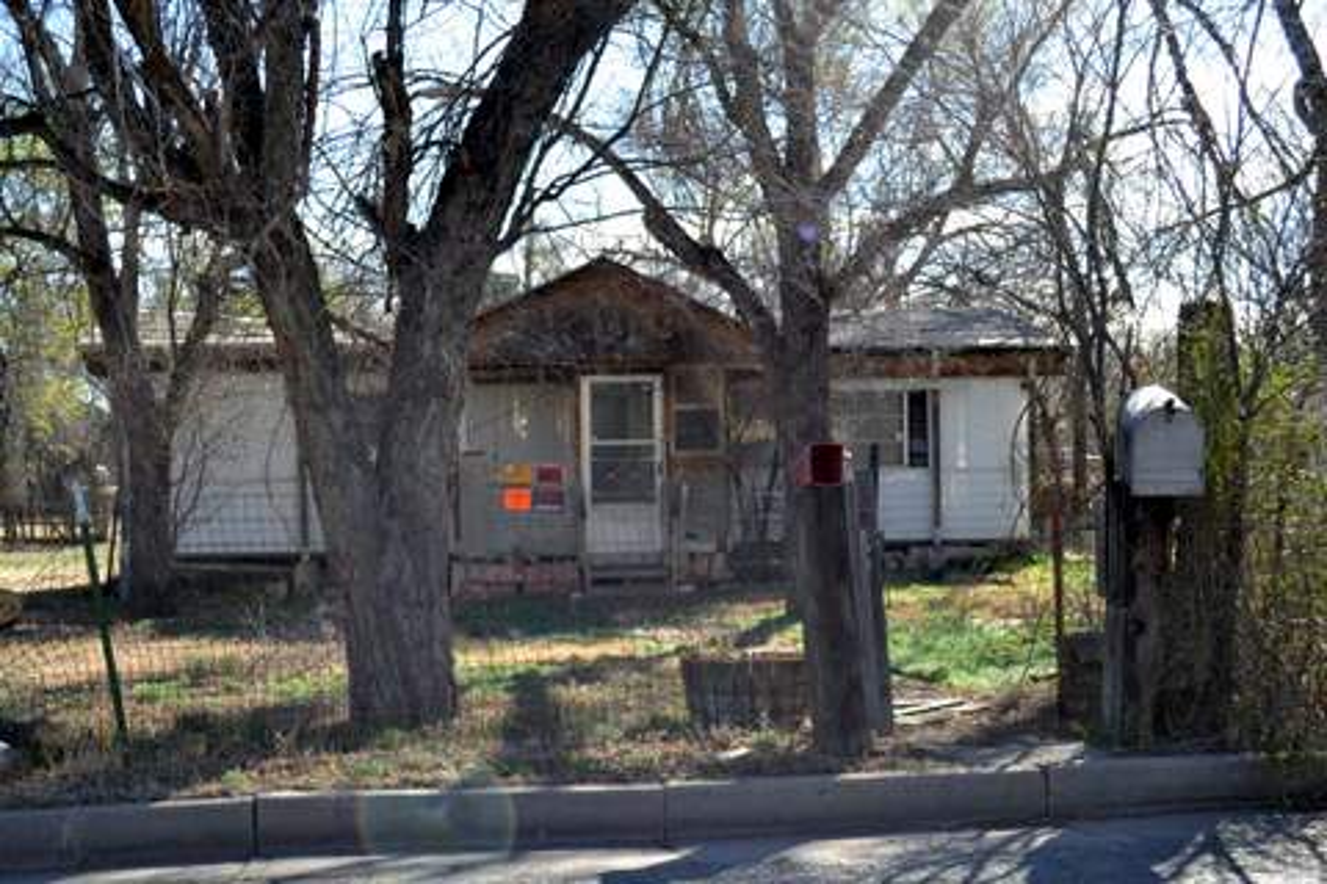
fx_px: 1769
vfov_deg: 28.1
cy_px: 442
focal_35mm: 48
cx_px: 664
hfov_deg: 41.1
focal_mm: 32
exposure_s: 1/125
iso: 100
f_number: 5.6
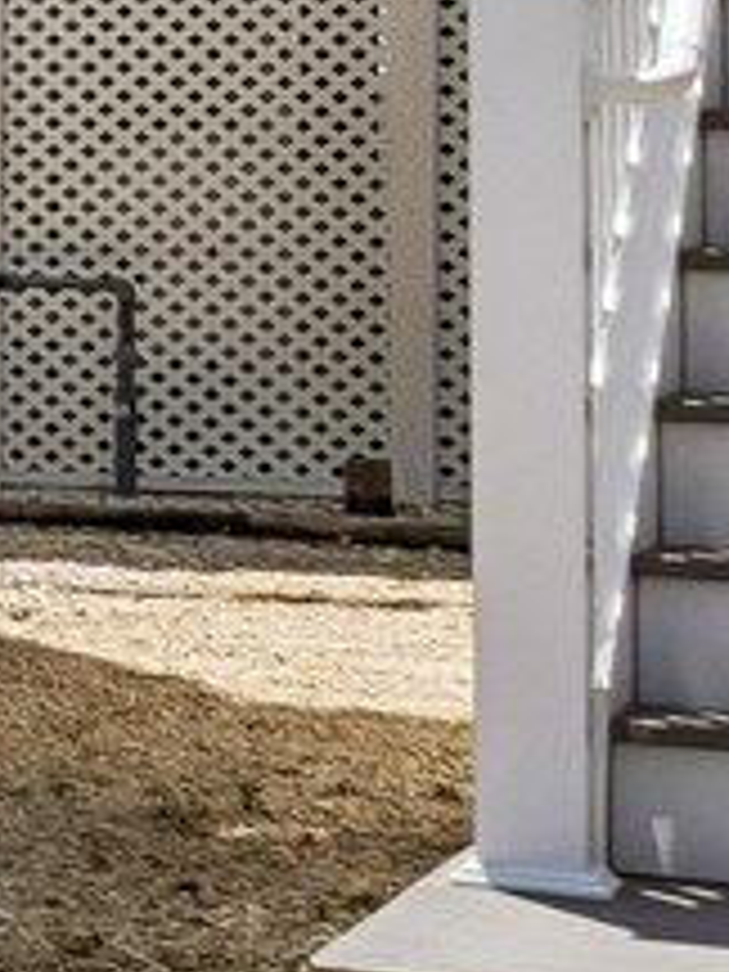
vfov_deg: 11.9
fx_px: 3847
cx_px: -3586
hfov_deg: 5.3
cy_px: -1307
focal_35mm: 137
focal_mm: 15
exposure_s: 1/2000
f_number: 7.1
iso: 400
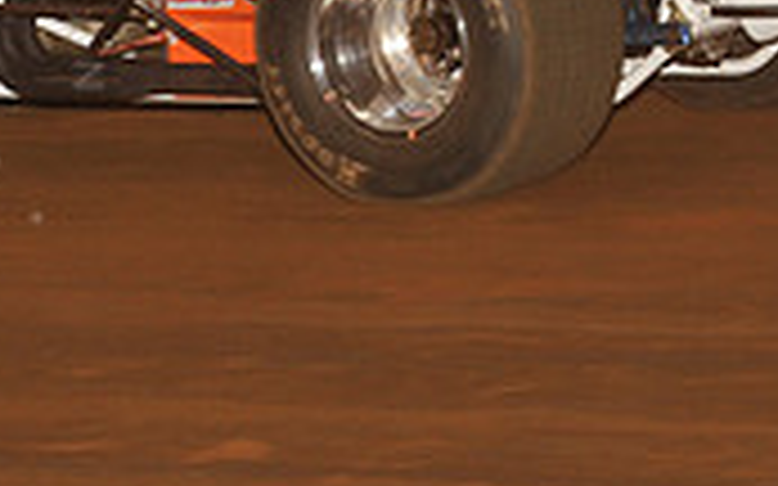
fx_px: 8669
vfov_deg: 3.2
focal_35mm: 409
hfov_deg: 5.1
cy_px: -346
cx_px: -171
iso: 800
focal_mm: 120
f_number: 7.1
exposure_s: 1/250
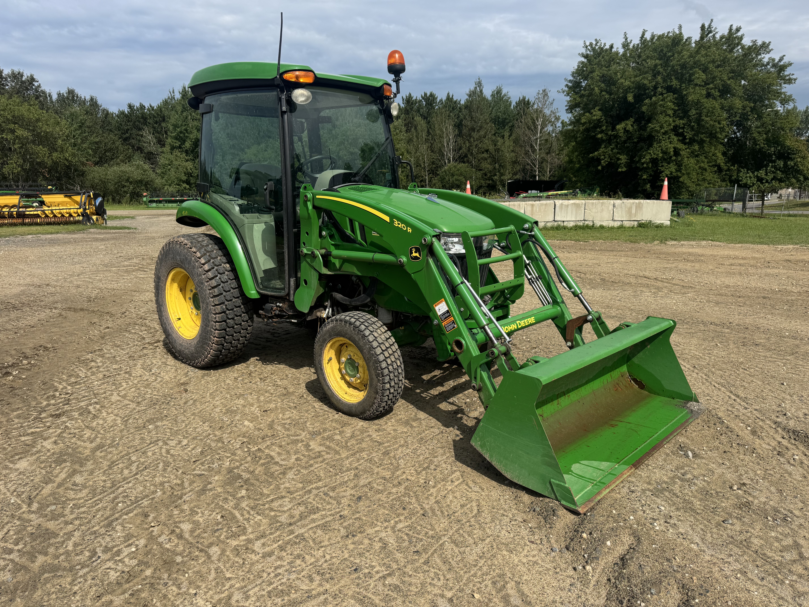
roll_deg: +1.7
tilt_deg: -11.3
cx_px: 404
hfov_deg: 71.6
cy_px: 304
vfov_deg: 56.8
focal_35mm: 24
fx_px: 561
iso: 80
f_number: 1.78
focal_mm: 6.76
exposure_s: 1/4950
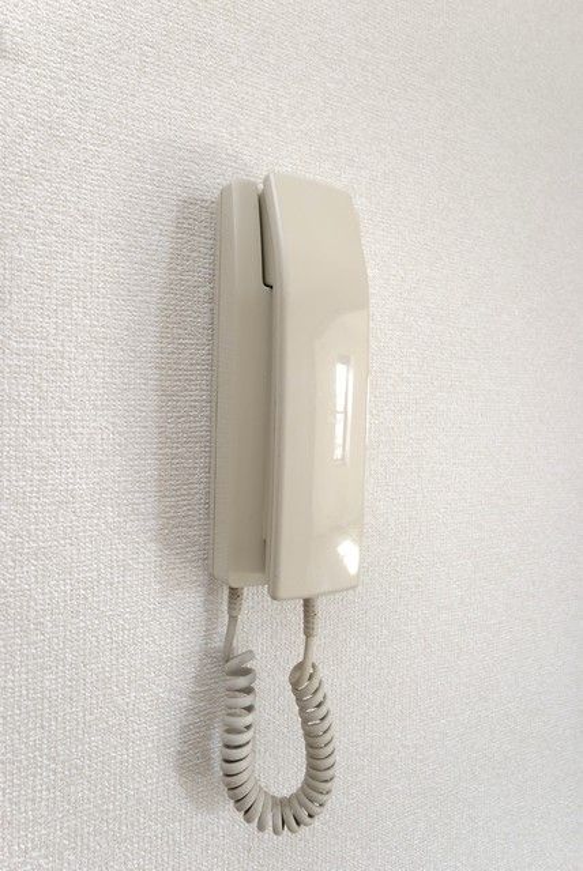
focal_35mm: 19
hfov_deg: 64.7
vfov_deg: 86.9
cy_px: 436
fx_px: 461
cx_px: 292
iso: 800
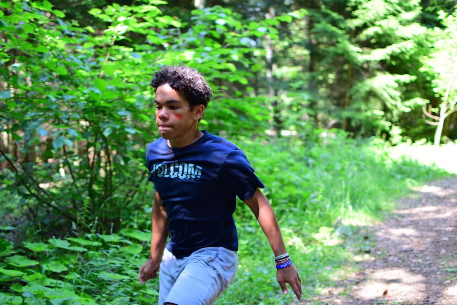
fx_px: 667
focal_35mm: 52
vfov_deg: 25.8
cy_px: 152
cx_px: 228
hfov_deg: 37.8
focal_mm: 35
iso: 500
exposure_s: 1/500
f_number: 1.8
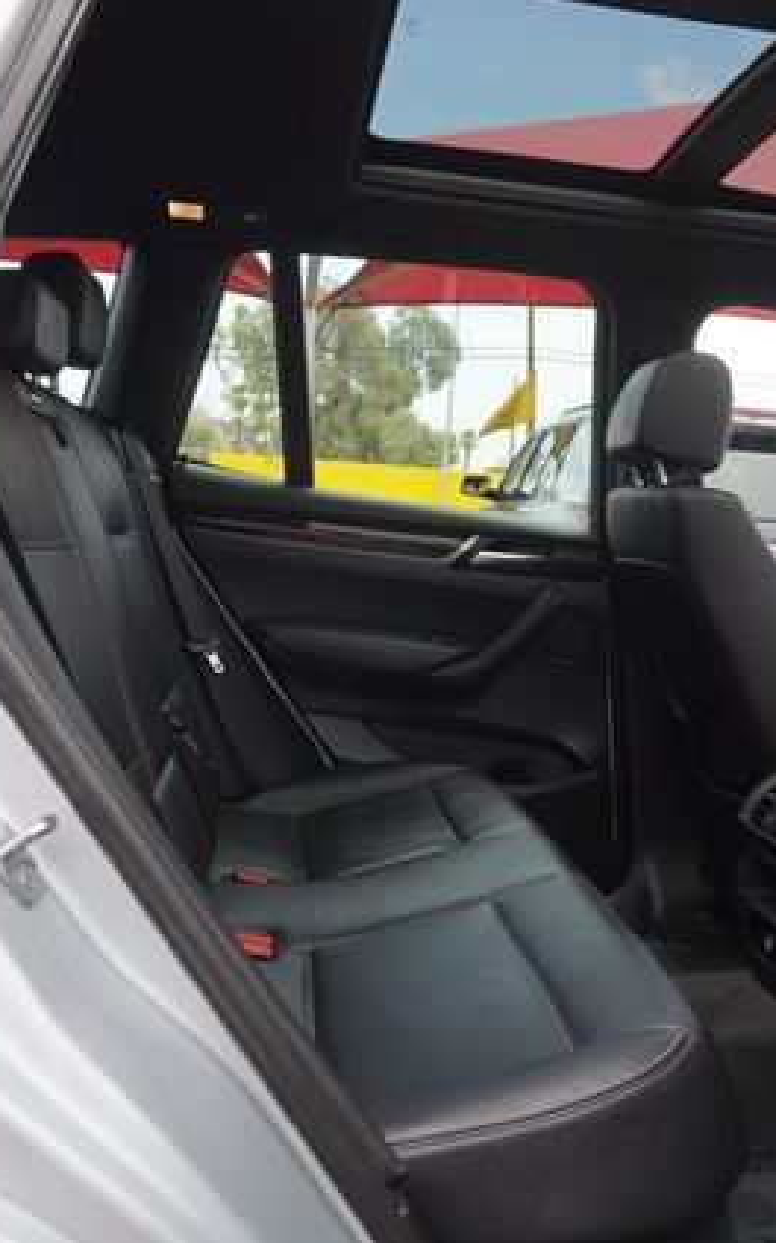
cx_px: 479
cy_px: 620
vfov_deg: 52.8
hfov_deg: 34.2
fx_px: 1253
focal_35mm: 37
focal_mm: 16
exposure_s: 1/60
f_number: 4.5
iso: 100
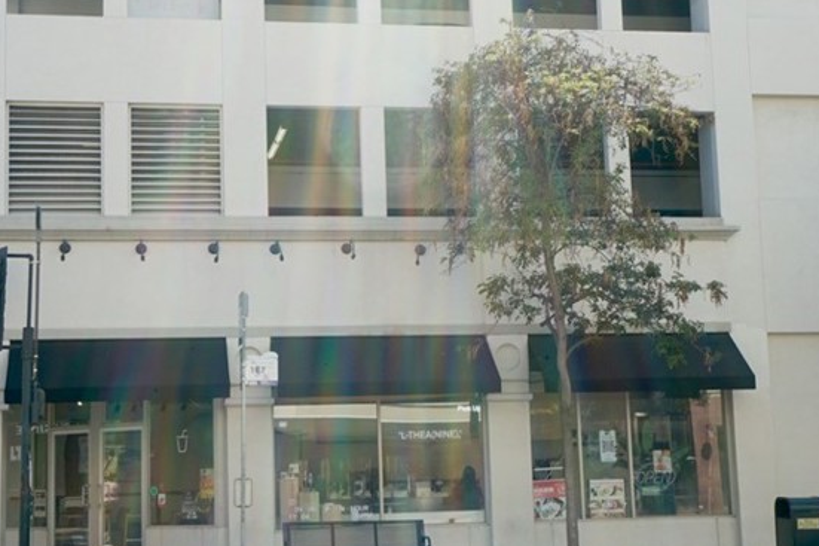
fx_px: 1478
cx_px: 389
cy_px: 263
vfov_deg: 20.9
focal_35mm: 65
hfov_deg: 31.0
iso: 100
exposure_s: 1/20
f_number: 13
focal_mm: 35
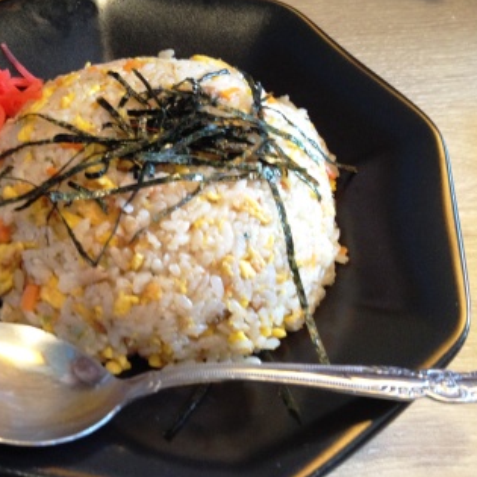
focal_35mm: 44
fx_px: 686
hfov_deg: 37.8
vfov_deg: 38.3
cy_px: 224
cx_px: 148
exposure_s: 1/20
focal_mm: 4.28
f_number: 2.4
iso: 160
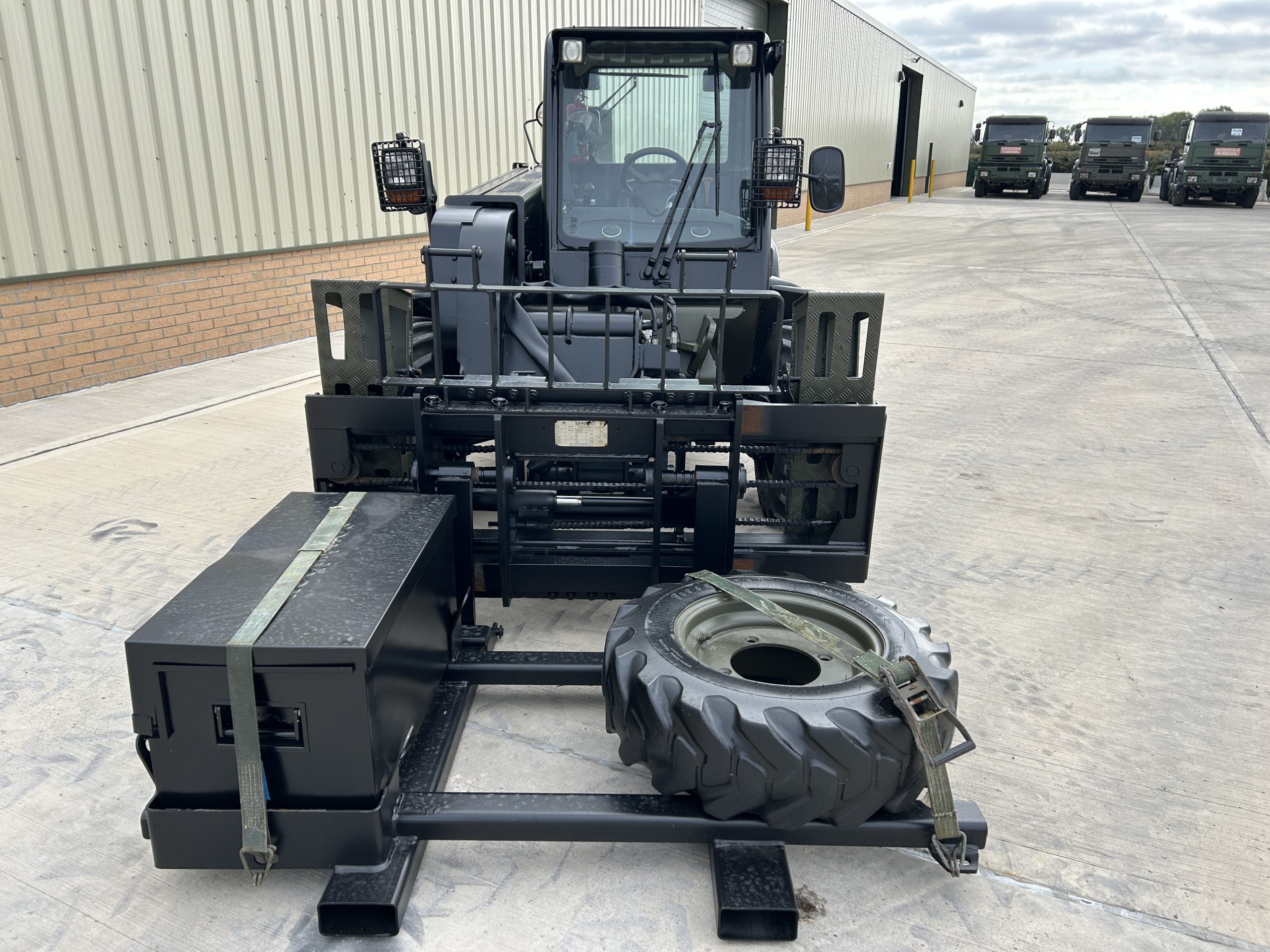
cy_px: 476
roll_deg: +0.0
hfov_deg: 67.3
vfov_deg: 53.1
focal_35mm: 26
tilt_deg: -16.2
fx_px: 954
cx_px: 635
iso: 50
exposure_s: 1/1808
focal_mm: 5.7
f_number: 1.5
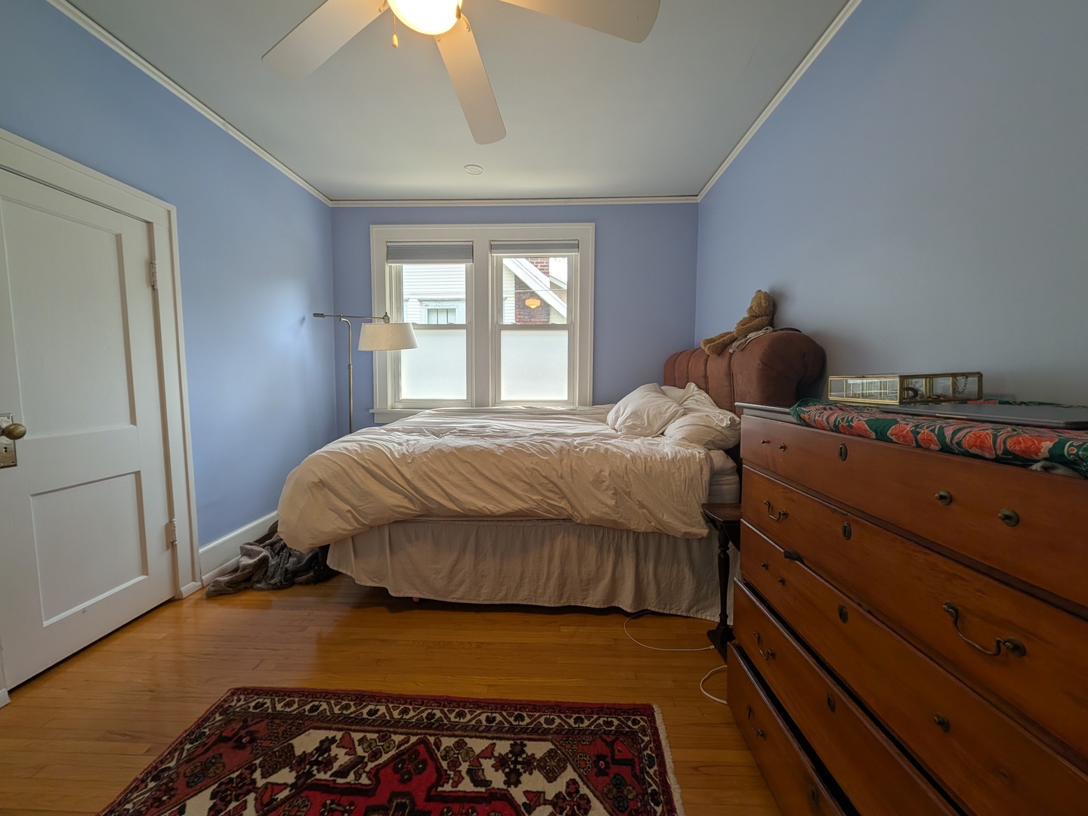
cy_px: 408
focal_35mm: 12
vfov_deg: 94.5
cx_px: 544
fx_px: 377
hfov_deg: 110.5
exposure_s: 1/220
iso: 52
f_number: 1.7
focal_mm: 2.02
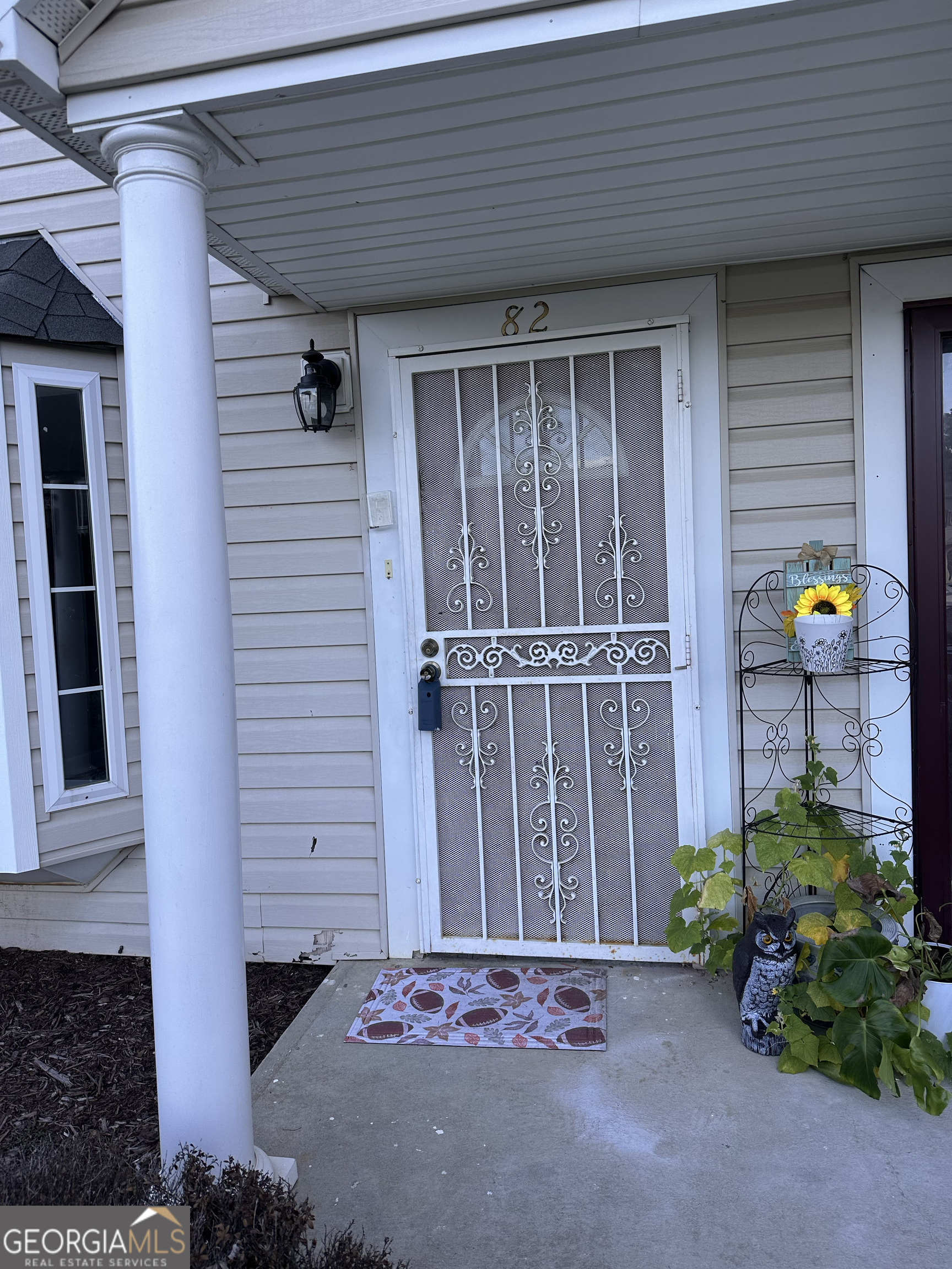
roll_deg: +0.7
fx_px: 880
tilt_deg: -3.3
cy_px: 634
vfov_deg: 71.6
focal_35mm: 24
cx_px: 476
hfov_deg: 56.8
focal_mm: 6.86
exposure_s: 1/654
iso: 80
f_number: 1.78
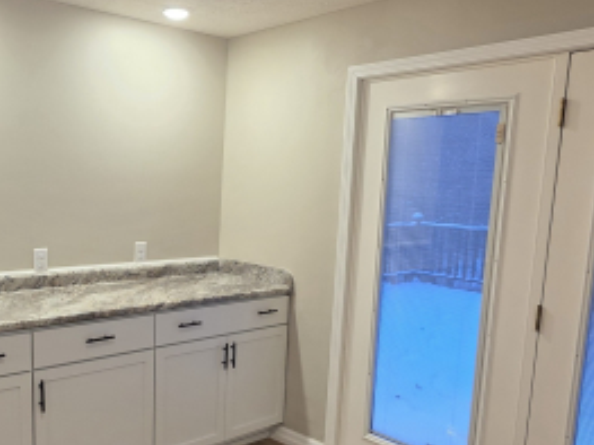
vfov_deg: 42.7
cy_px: 271
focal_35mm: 33
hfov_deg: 54.1
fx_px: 566
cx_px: 193
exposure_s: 1/60
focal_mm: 2.2
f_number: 1.9
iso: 160
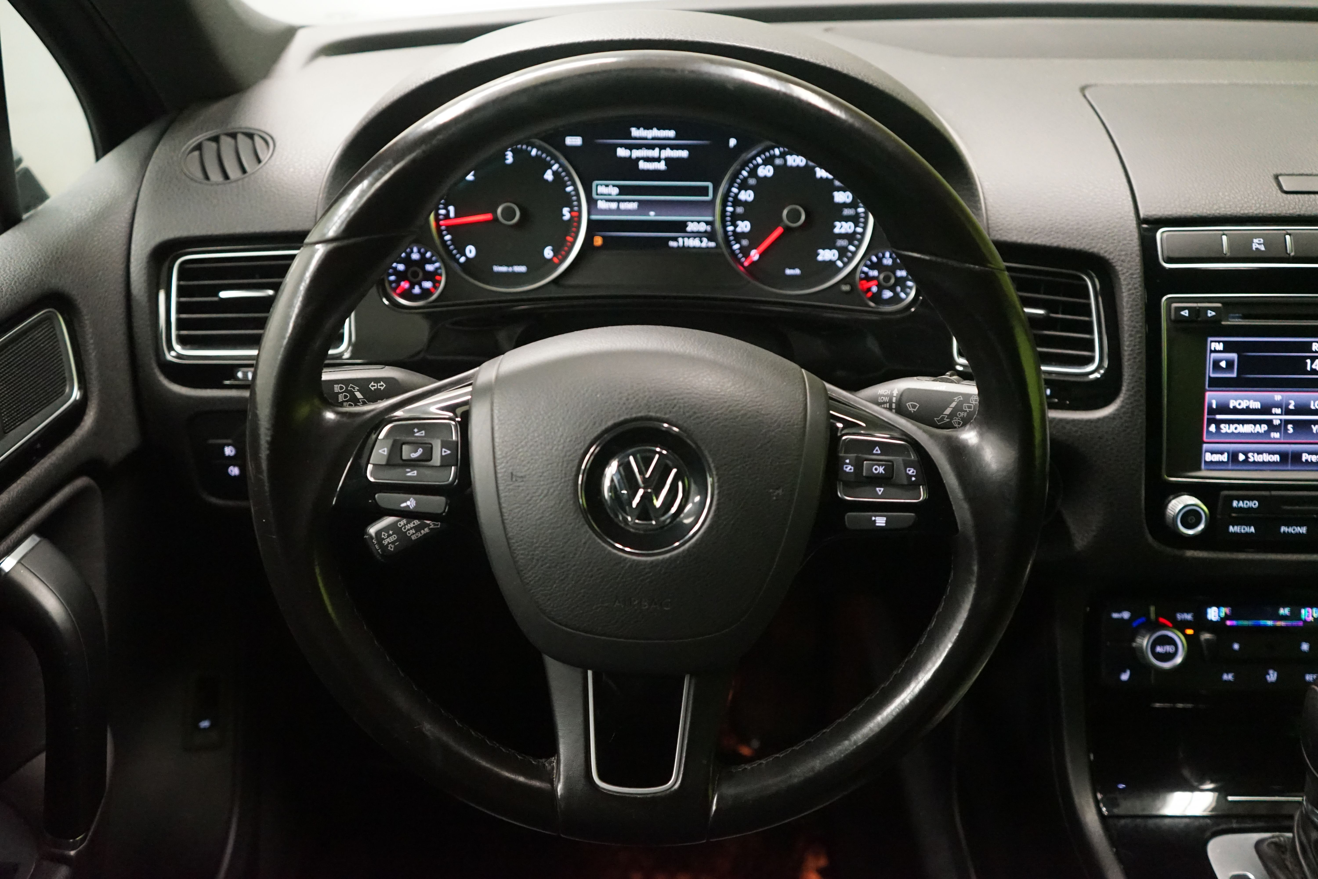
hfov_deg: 60.3
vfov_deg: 42.3
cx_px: 659
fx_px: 1135
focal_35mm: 31
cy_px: 440
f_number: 4
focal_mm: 31
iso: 6400
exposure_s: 1/50
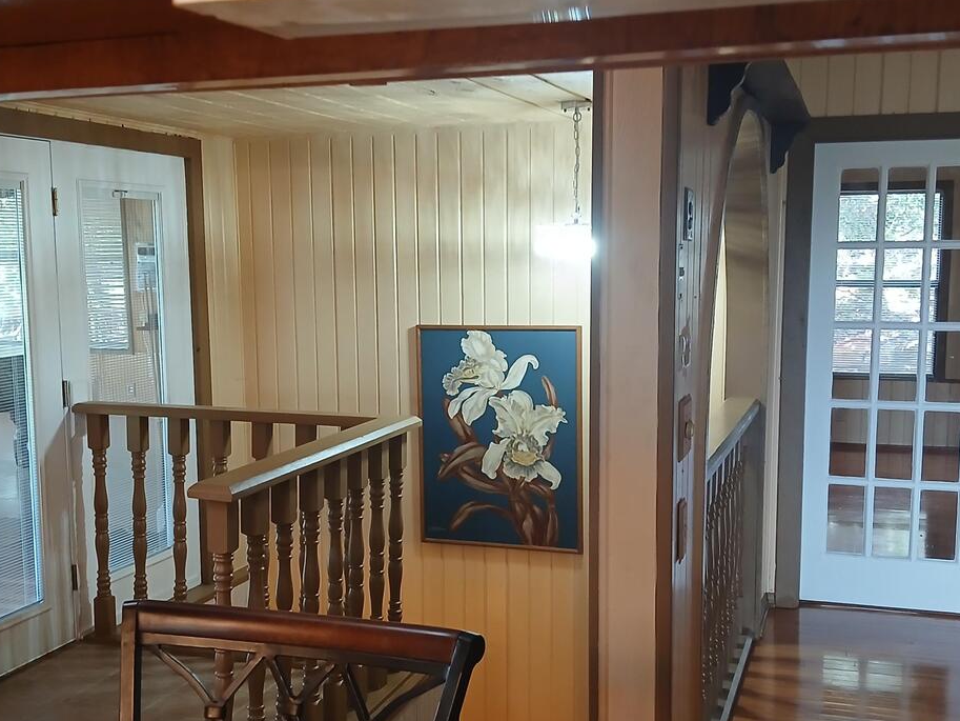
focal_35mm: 41
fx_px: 1137
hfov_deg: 45.8
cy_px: 389
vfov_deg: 35.1
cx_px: 474
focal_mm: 3.98
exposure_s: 1/40
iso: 250
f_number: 1.8
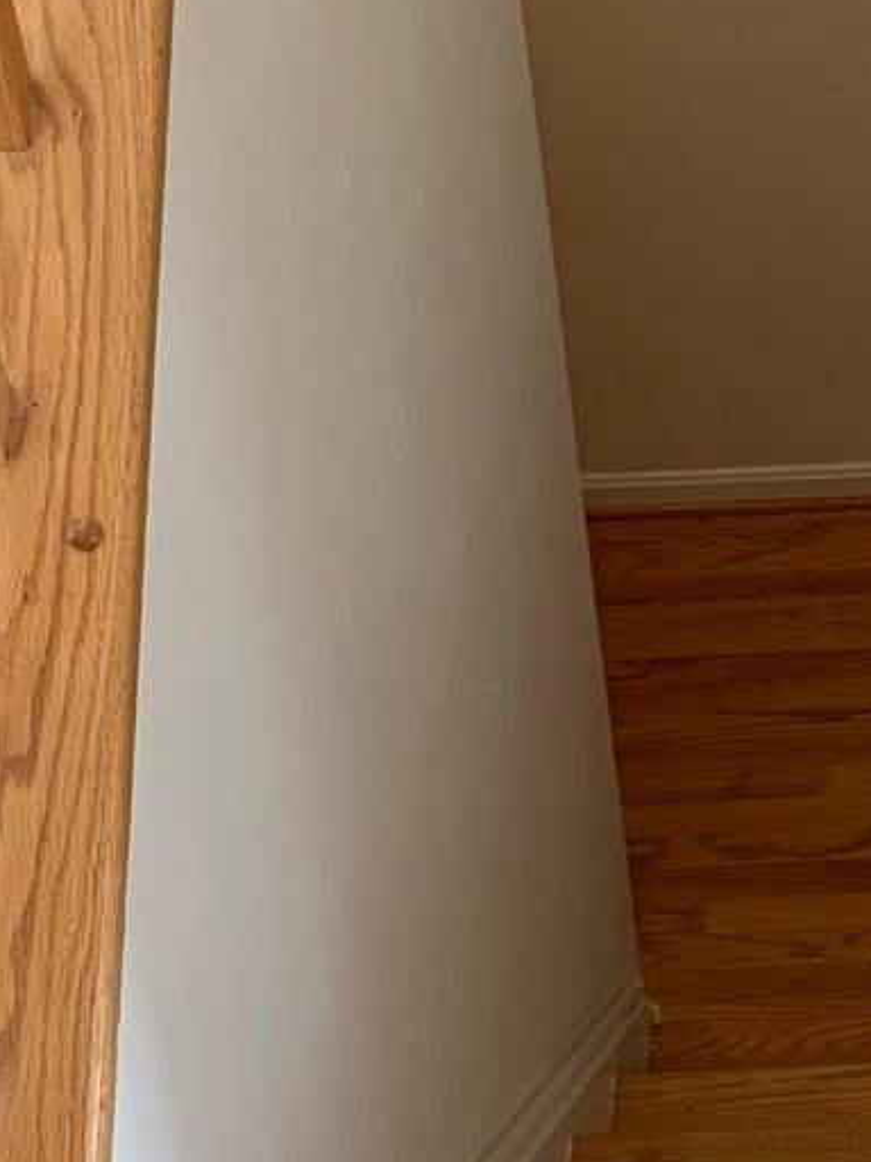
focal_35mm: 78
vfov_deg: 24.6
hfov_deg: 17.6
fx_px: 2617
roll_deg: -1.0
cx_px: 1152
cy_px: 207
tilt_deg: -33.1
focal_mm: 4.25
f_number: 1.8
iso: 250
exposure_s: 1/60
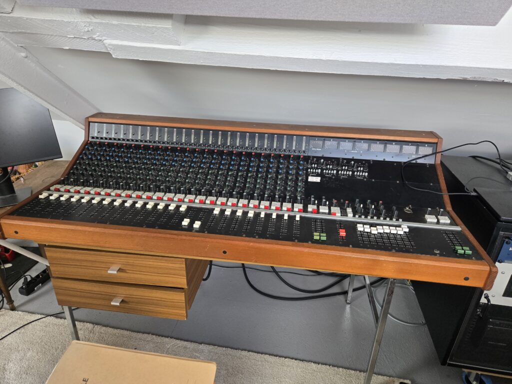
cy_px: 192
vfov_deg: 58.9
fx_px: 340
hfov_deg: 73.9
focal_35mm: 23
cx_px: 256
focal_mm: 5.4
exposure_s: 1/180
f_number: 1.8
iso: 200
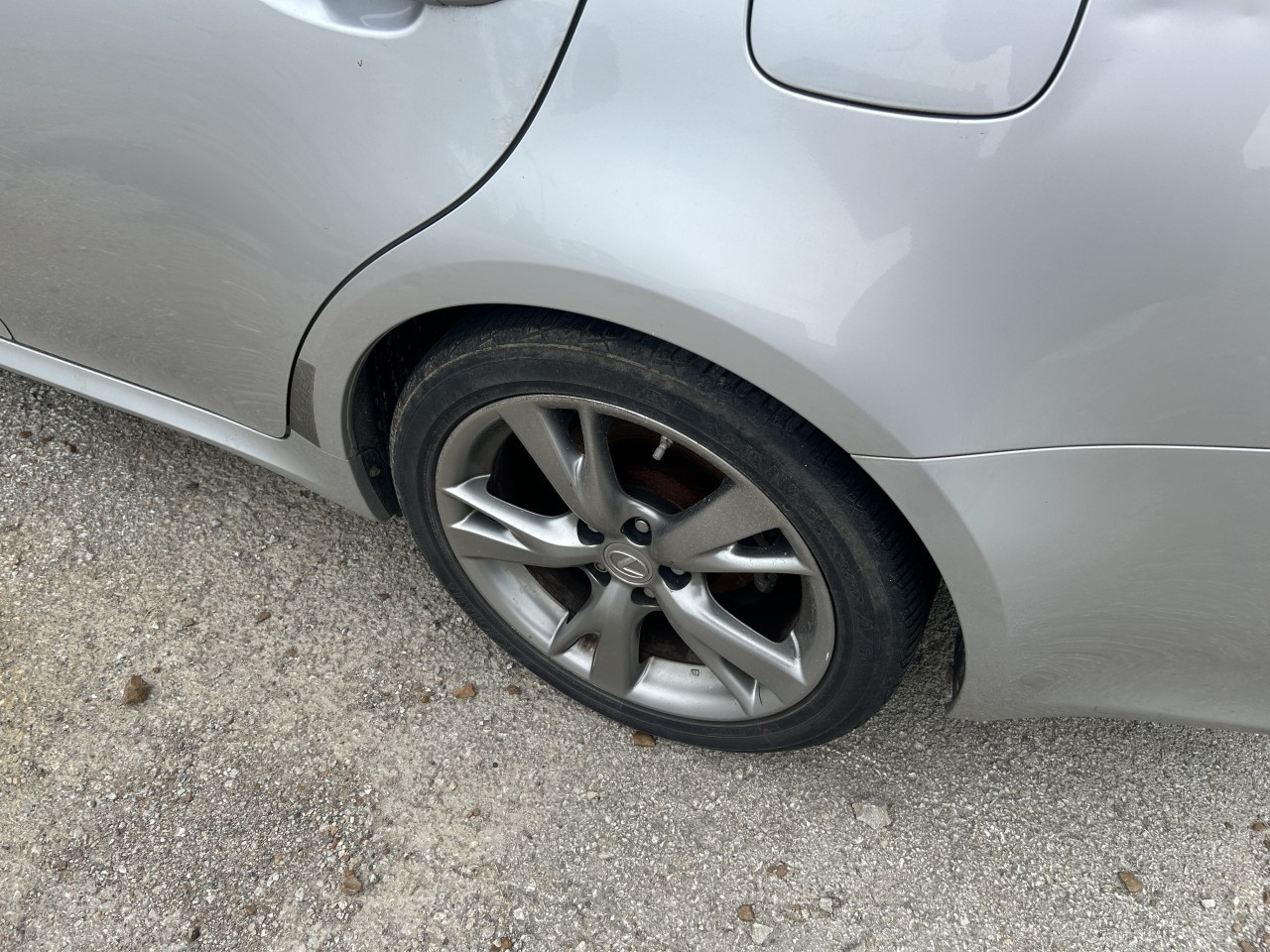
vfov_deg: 53.1
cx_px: 635
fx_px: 954
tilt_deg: -44.9
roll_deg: -2.2
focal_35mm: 26
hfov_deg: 67.3
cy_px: 476
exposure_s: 1/1669
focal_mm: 5.7
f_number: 1.5
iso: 50
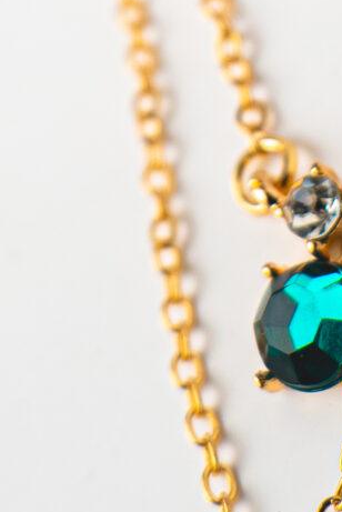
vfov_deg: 17.6
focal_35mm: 111
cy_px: -84
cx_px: 273
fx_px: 1579
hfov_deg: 12.3
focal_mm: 20
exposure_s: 1/160
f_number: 4.5
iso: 400
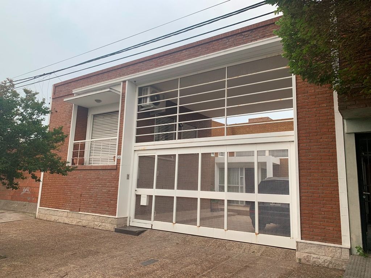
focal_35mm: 26
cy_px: 139
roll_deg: -2.9
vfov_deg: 53.1
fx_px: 279
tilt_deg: +11.3
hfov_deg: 67.3
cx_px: 186
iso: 25
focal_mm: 4.25
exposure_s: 1/962
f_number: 1.8
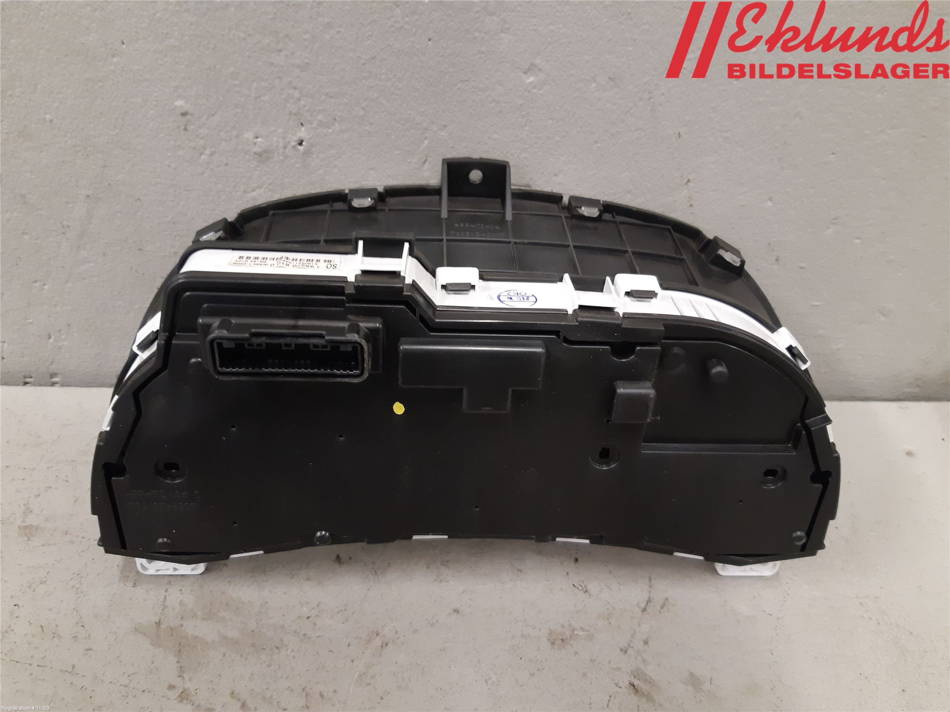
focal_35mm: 26
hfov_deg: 67.3
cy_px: 356
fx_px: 714
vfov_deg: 53.1
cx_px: 475
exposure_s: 1/50
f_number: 1.7
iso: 200
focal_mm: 3.93
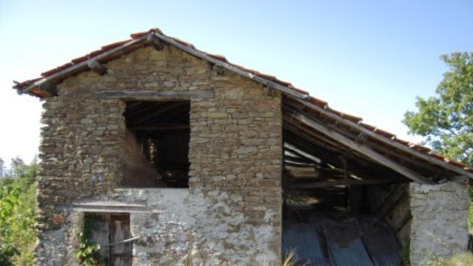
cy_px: 163
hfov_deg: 62.6
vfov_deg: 37.6
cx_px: 240
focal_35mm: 31
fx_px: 389
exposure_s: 1/400
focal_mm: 5
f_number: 2.7
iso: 100
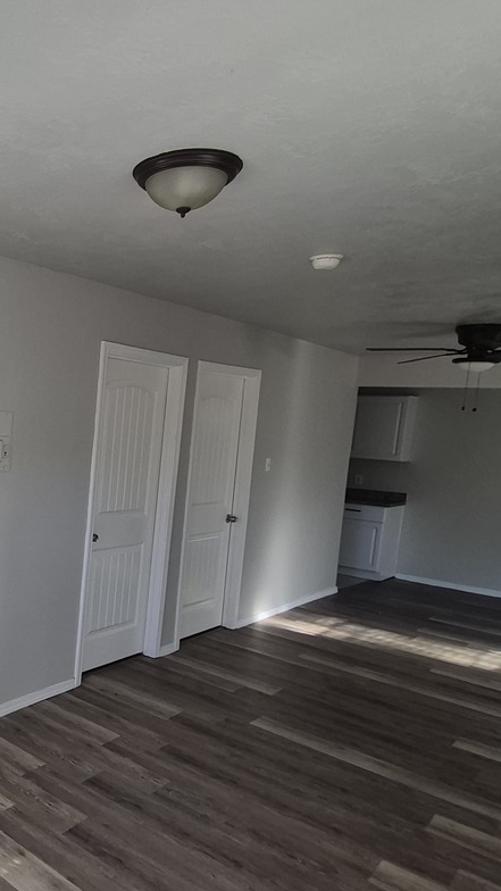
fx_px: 614
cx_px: -28
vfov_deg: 71.7
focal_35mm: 26
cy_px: 490
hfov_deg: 38.1
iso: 64
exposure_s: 1/120
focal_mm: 1.74
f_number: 2.2
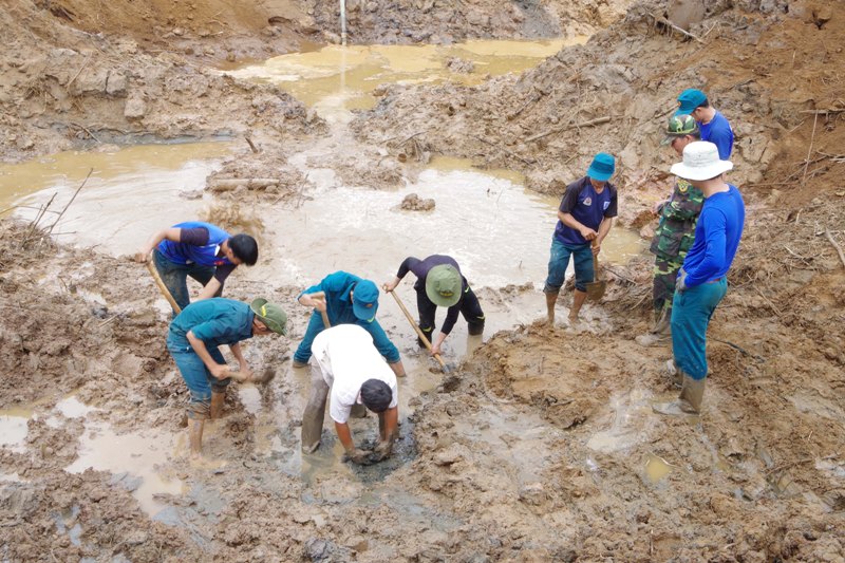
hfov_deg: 46.4
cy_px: 282
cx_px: 422
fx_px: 986
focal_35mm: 42
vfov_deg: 31.9
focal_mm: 28
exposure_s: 1/30
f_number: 18
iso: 400
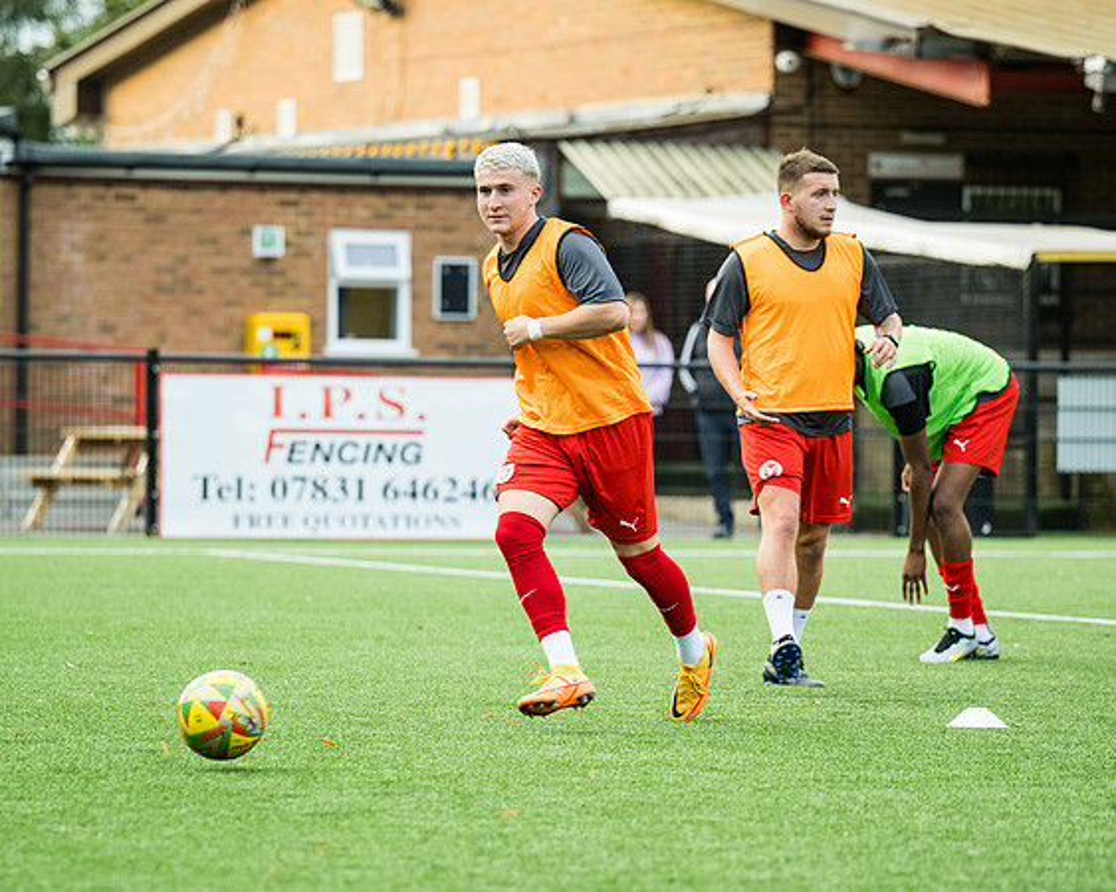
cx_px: 515
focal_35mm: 205
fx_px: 6756
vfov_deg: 7.6
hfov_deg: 9.4
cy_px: 600
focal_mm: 130
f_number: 2.8
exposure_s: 1/640
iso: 400
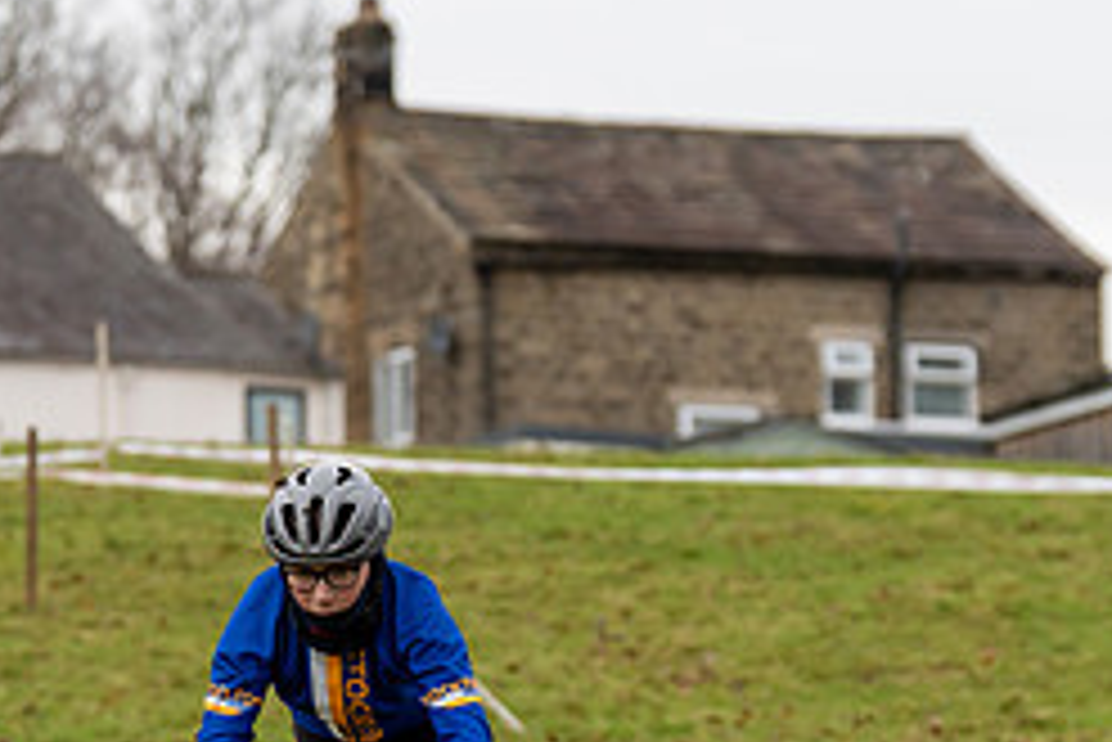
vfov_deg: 4.8
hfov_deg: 7.1
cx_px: 290
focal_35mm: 289
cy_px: 645
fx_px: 8932
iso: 500
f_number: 3.2
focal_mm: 97
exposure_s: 1/1000
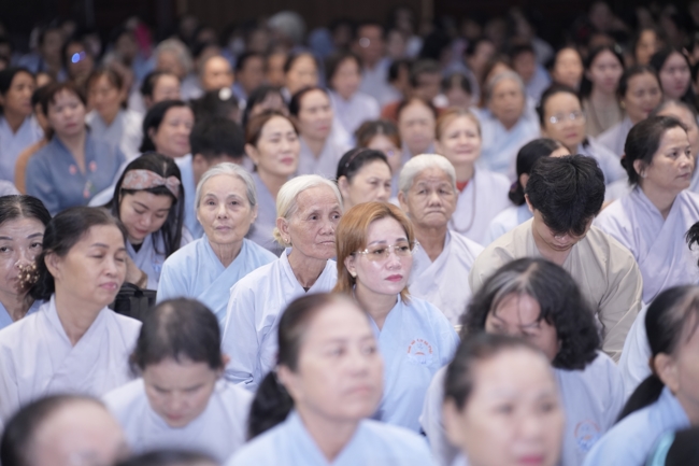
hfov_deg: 13.7
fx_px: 2912
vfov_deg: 9.1
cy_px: 233
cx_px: 350
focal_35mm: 150
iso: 1250
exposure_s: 1/125
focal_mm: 150
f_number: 2.8
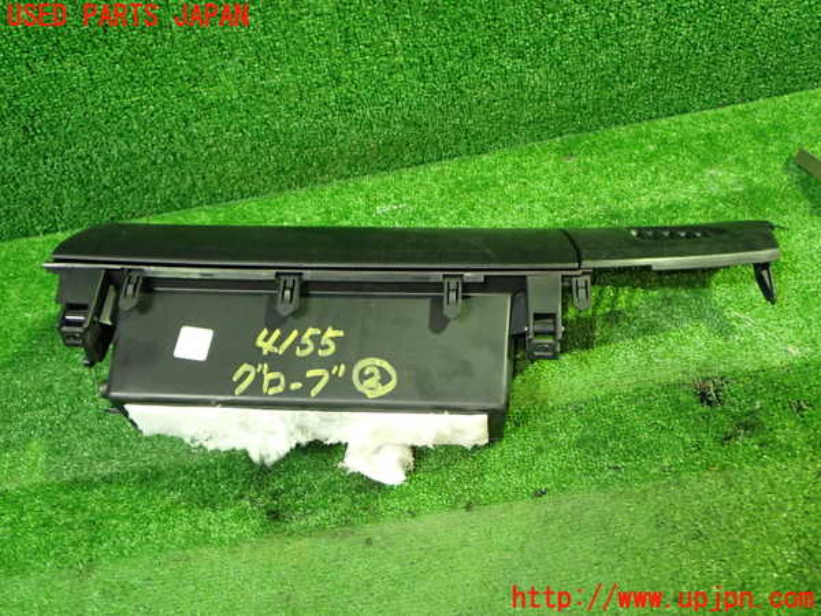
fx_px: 759
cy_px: 308
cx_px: 410
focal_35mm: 32
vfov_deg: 44.2
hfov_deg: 56.8
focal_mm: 5.79
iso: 640
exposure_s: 1/30
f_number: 2.4
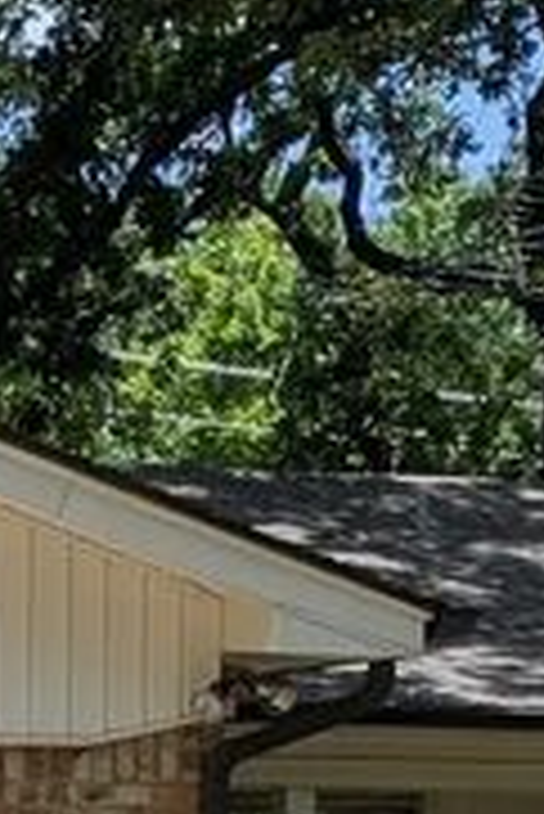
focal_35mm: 147
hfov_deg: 9.2
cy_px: 926
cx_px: -135
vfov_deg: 13.6
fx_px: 3325
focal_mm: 5.43
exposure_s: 1/1653
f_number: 1.89
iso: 44
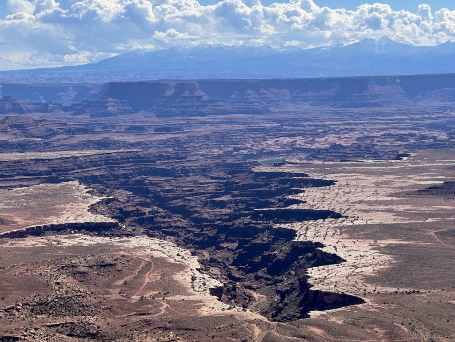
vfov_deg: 19.1
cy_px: 171
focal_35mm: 77
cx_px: 228
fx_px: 1012
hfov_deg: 25.3
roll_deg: +1.3
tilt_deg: -4.8
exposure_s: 1/881
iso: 25
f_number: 2.8
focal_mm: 9
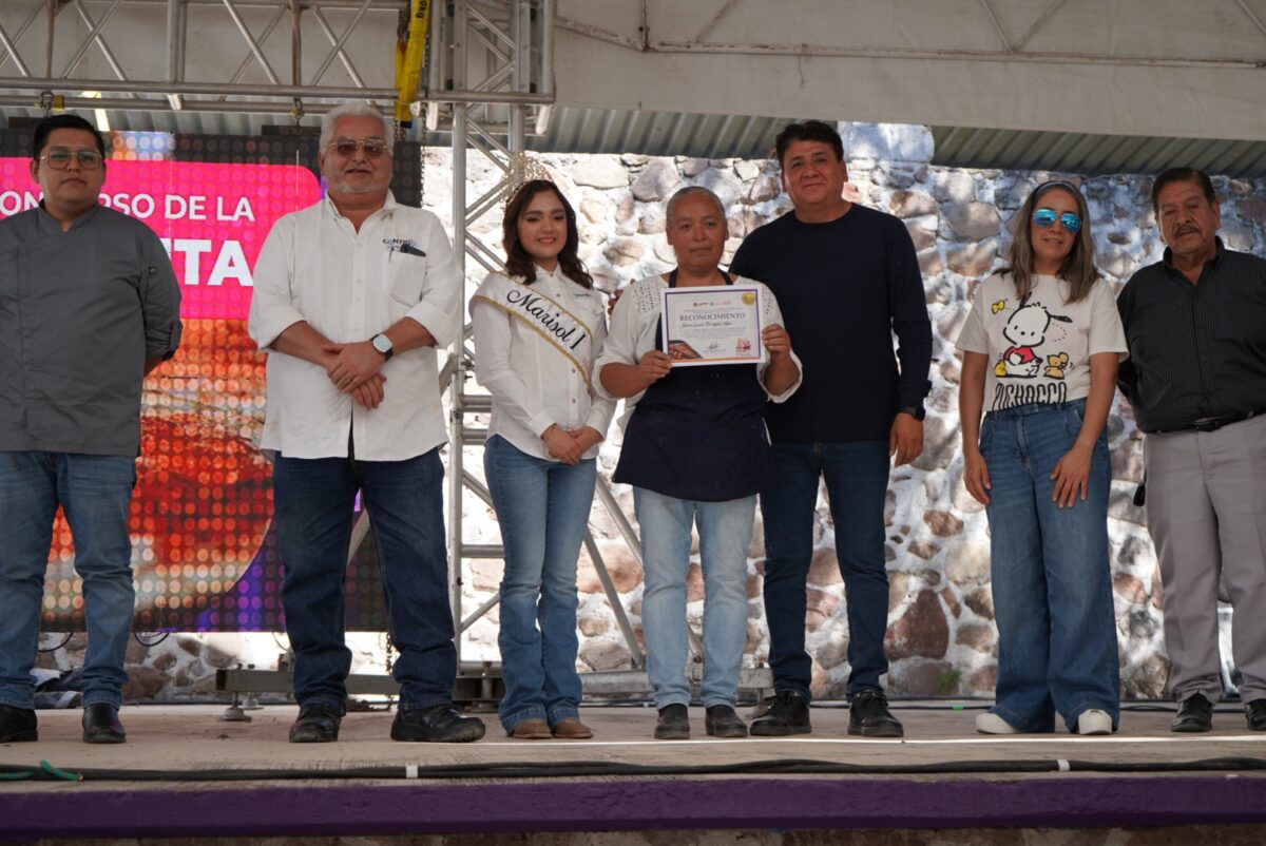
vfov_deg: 24.2
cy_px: 423
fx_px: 1971
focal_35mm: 56
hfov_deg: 35.6
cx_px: 633
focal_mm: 56
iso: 125
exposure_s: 1/160
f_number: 5
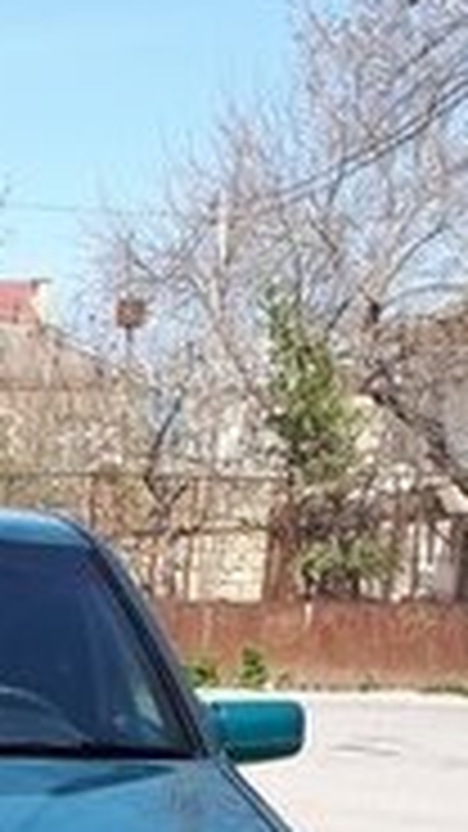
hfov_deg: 14.7
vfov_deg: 23.8
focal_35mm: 79
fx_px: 1744
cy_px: 1061
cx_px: -130
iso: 40
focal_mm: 3.6
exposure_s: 1/747
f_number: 1.9
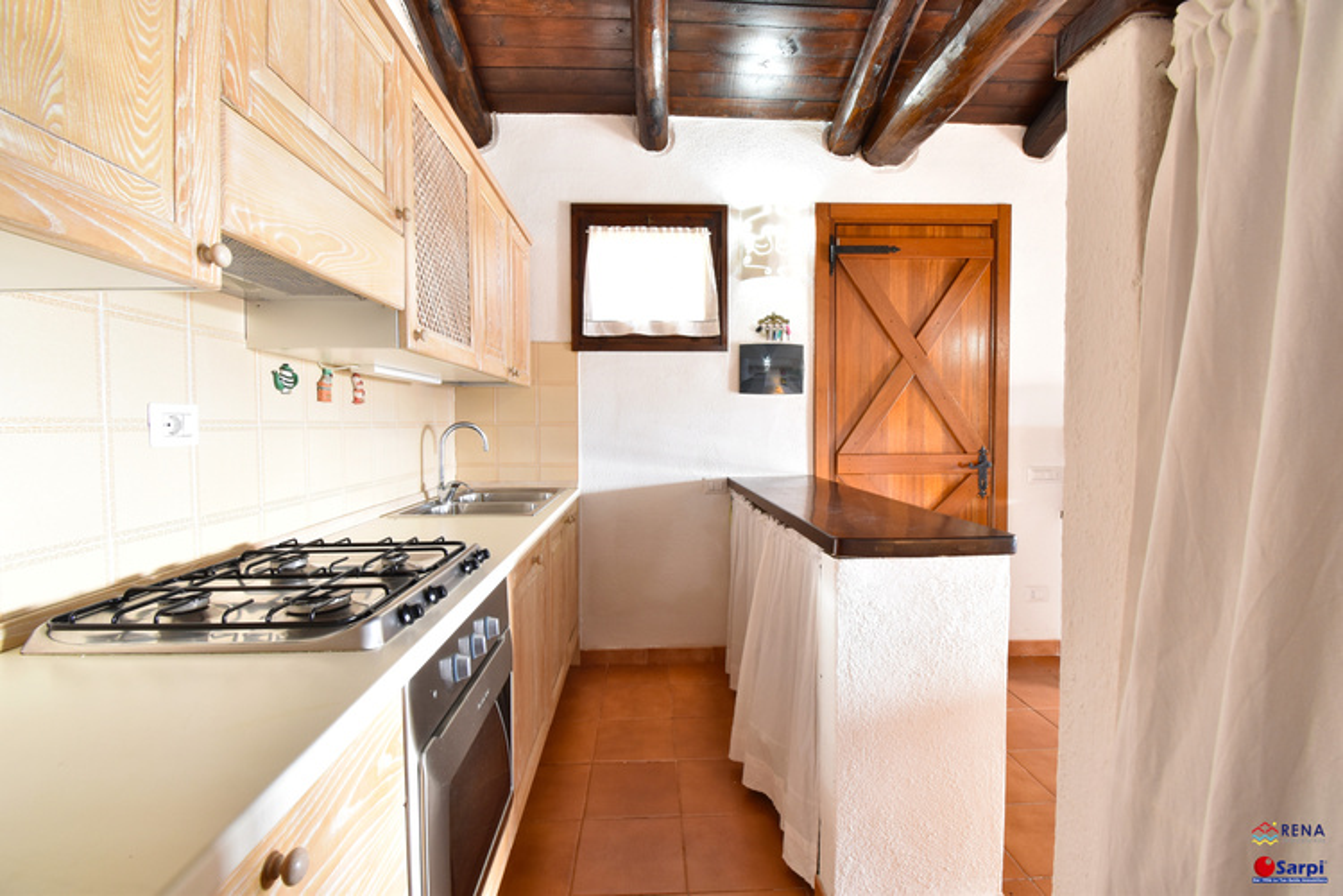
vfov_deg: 77.3
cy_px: 448
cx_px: 672
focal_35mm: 15
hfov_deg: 100.4
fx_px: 560
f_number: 11
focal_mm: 10
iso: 400
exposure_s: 1.3
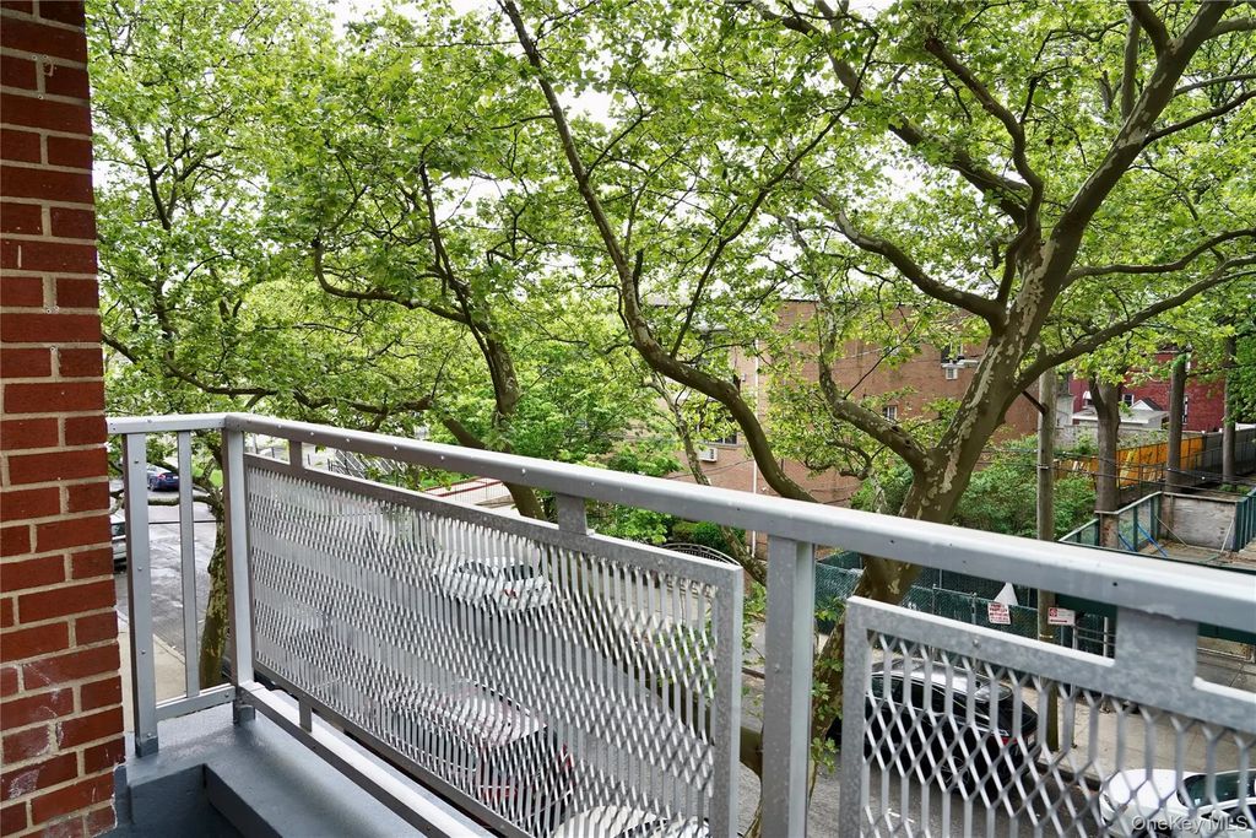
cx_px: 628
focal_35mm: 24
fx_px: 837
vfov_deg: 53.1
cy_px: 419
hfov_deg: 73.7
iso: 500
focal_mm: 24
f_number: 6.3
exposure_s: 1/125
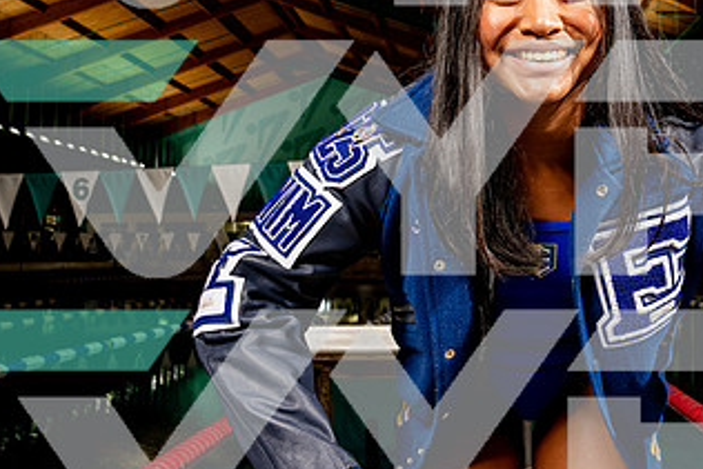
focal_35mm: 44
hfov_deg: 43.0
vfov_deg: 30.3
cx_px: 532
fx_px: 860
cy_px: 159
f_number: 7.1
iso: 500
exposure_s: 1/125
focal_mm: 24
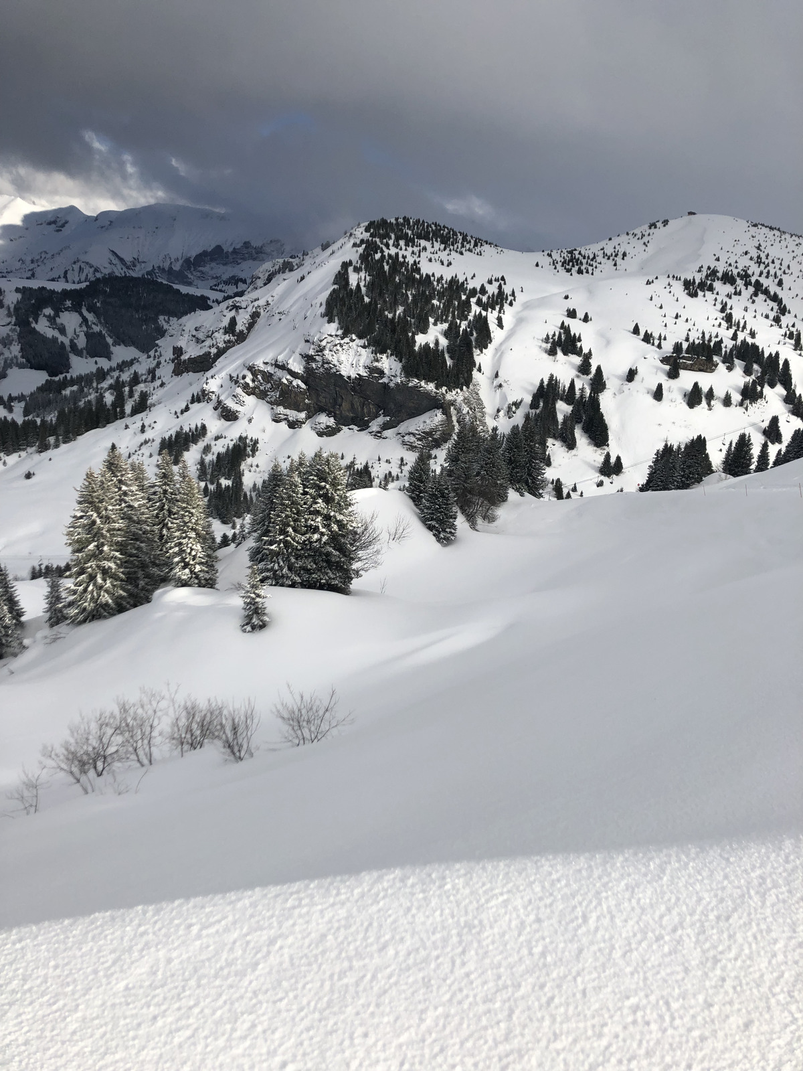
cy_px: 536
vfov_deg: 63.4
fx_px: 866
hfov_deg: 49.7
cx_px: 402
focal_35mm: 28
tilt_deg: -14.9
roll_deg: -2.9
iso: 25
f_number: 1.8
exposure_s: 1/6098
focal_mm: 4
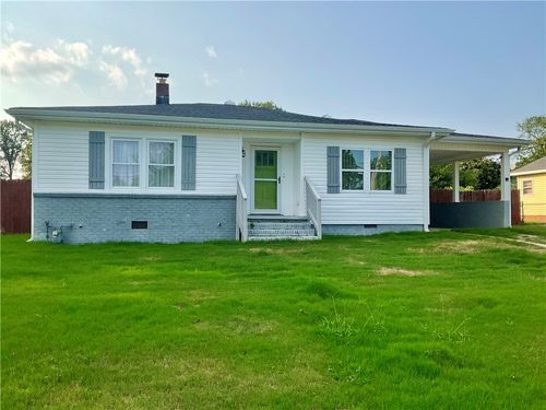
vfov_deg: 48.2
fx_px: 457
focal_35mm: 29
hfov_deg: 61.7
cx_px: 273
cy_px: 205
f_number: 1.8
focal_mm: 3
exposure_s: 1/1279
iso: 25
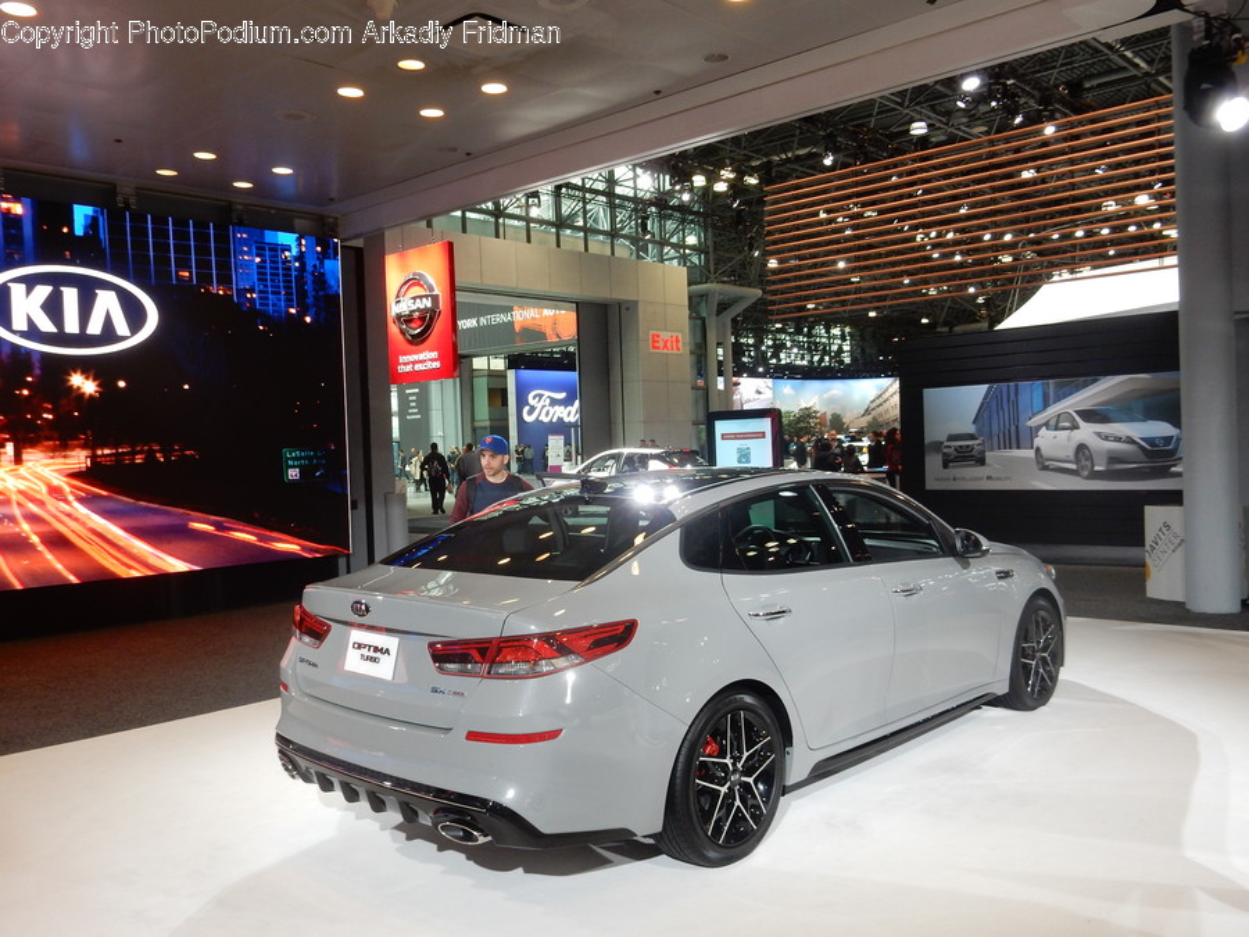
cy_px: 468
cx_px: 624
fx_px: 1082
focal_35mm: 30
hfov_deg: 60.0
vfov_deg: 46.8
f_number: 4
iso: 200
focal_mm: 5.4
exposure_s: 1/30
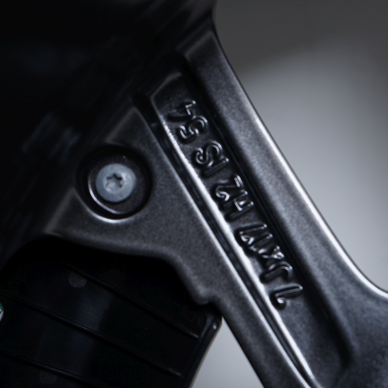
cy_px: 194
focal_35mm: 90
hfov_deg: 19.2
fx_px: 1141
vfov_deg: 19.3
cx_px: 264
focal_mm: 70
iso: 250
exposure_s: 1/125
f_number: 7.1
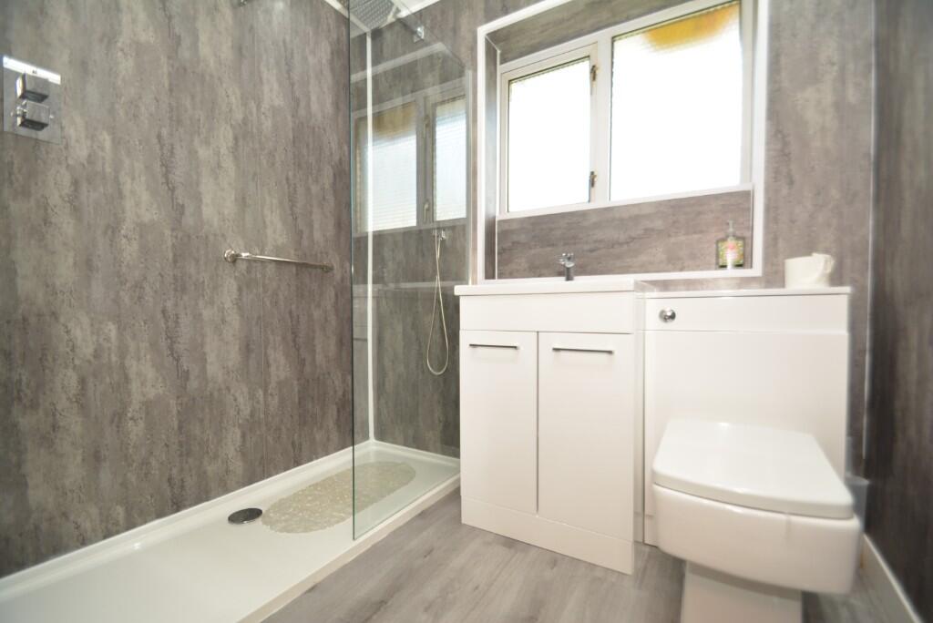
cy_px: 312
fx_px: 389
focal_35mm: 15
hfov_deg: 100.4
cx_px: 466
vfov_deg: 77.4
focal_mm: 10
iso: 320
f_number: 4
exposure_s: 1/60
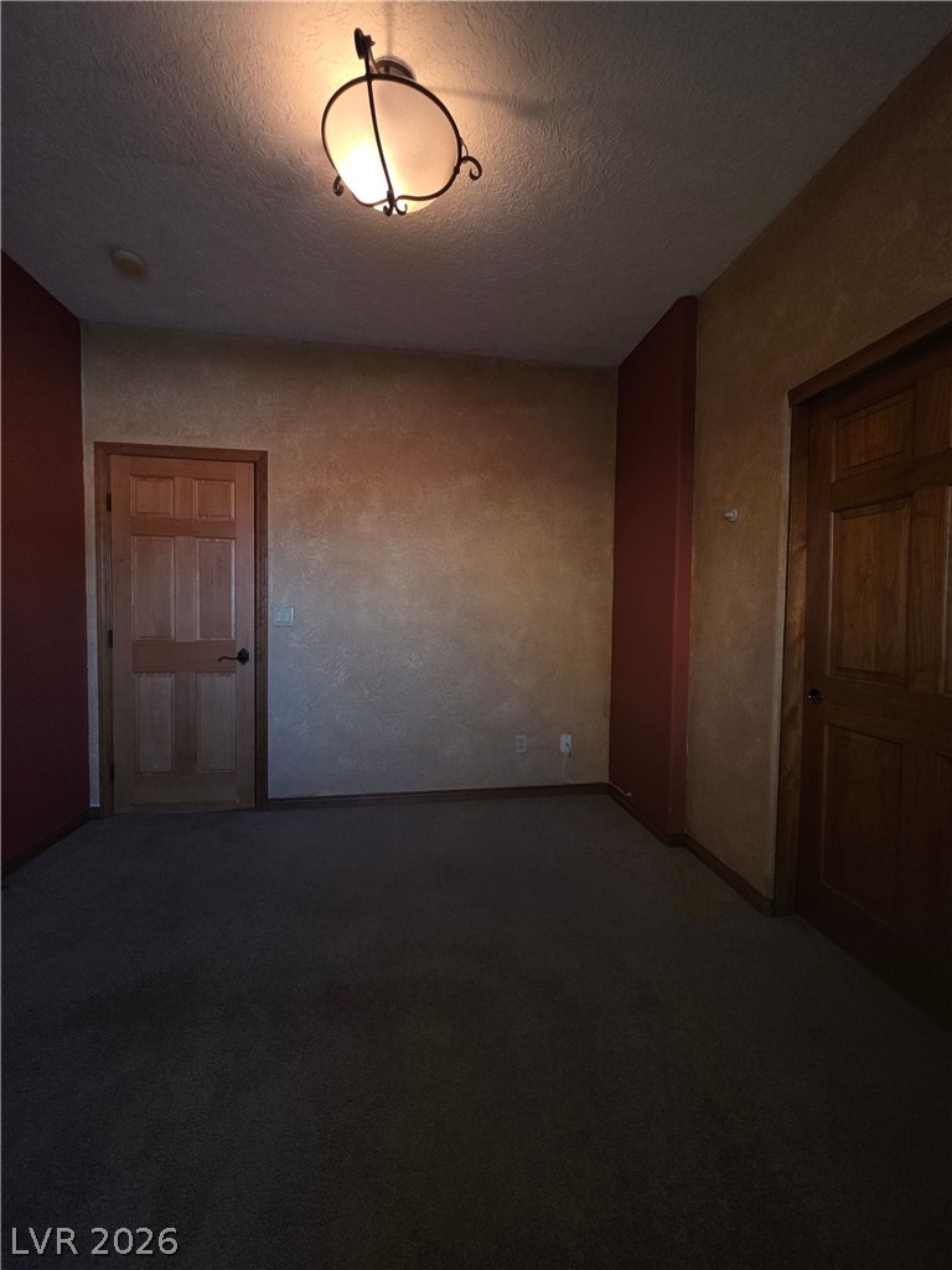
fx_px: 477
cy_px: 635
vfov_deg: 106.2
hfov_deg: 89.9
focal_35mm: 13
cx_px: 476
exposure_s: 1/60
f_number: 1.9
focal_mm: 2.2
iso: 100
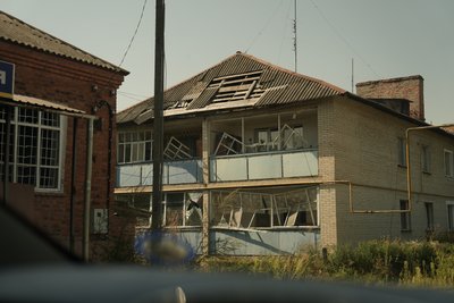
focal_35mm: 50
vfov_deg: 27.0
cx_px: 227
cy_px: 152
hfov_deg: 39.6
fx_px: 631
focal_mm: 50
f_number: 2.8
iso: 125
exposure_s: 1/200
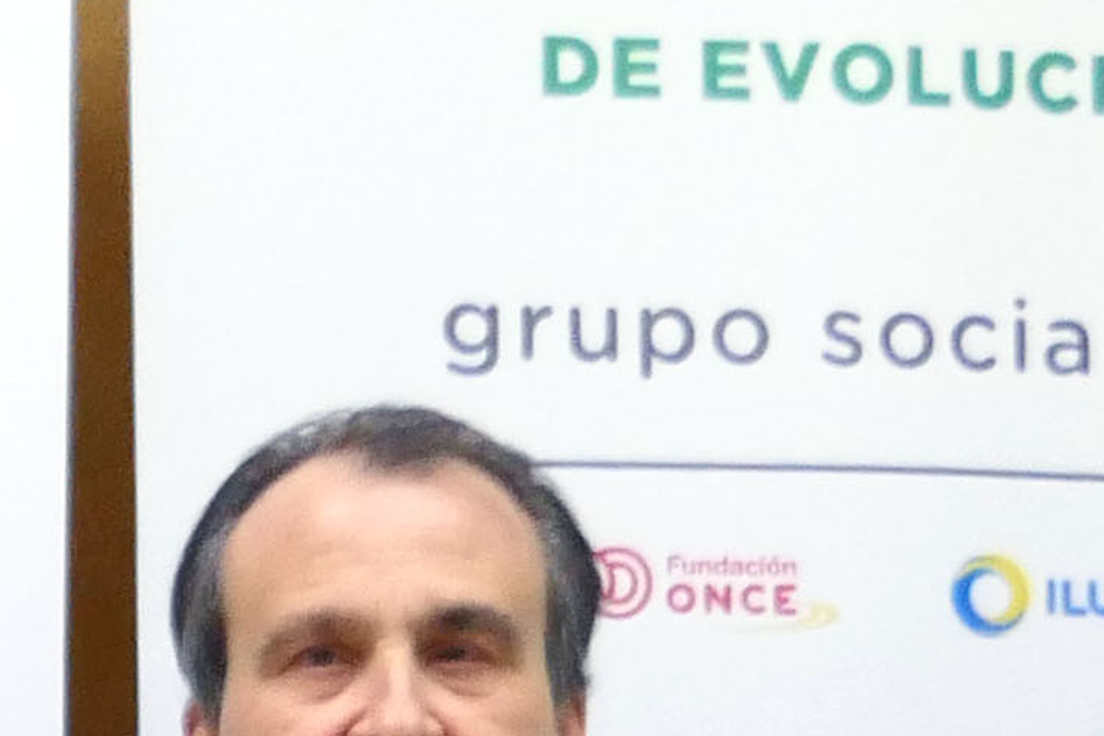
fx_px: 5642
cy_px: 1648
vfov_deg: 7.1
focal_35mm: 184
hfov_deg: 10.9
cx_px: -380
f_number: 2.8
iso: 640
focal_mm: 8.8
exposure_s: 1/60
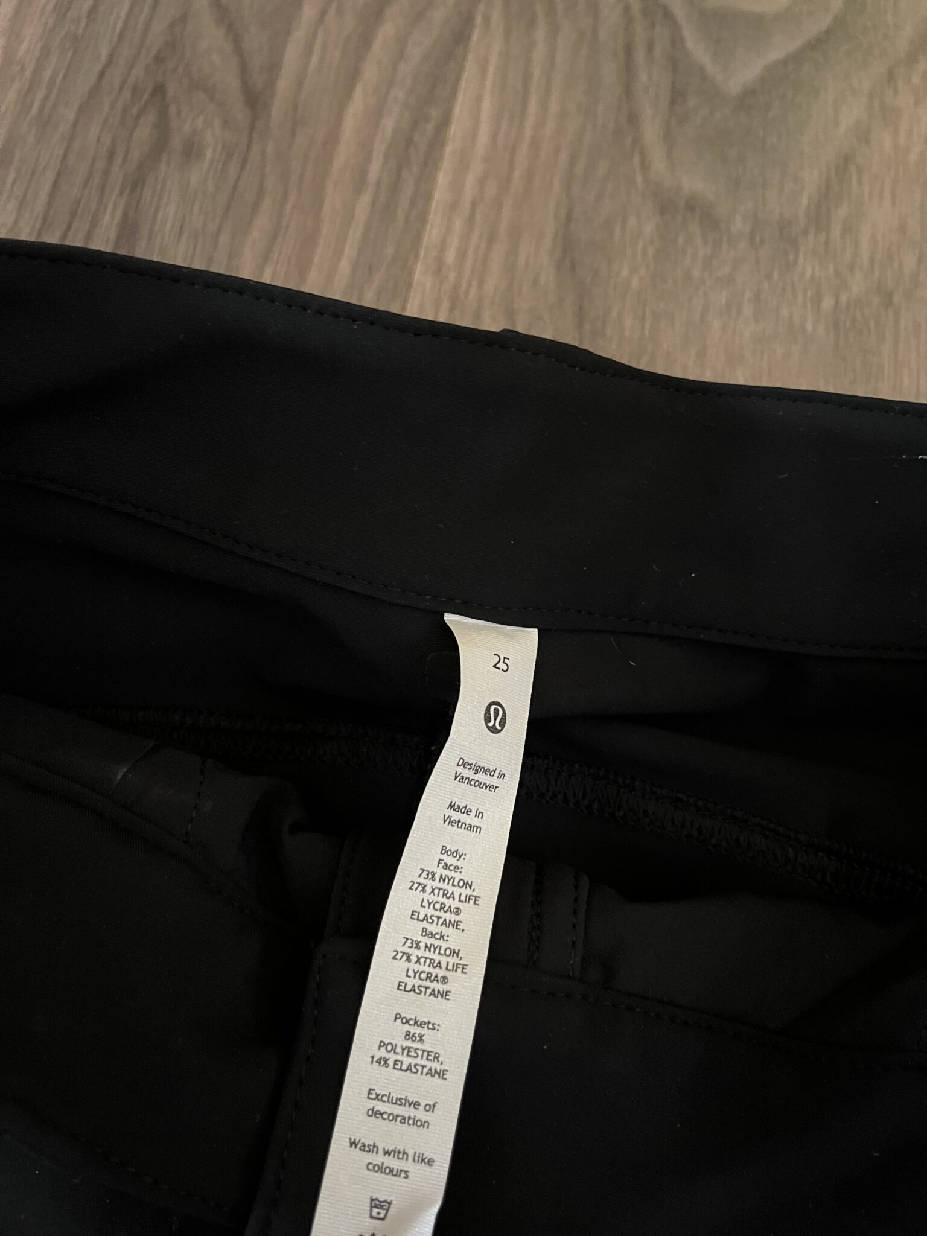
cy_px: 618
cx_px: 464
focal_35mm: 26
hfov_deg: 53.1
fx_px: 928
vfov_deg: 67.3
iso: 800
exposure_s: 1/30
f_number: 1.6
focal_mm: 5.1
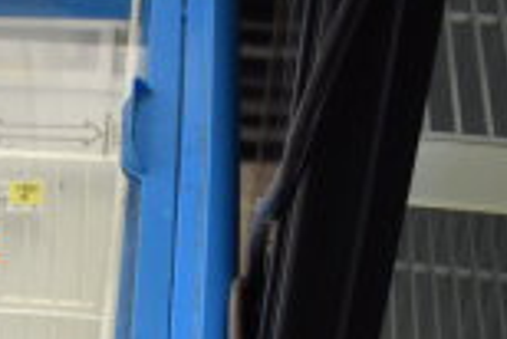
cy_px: 495
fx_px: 1508
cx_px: -356
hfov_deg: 16.5
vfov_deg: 12.3
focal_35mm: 107
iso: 560
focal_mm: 18
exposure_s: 1/30
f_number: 3.5
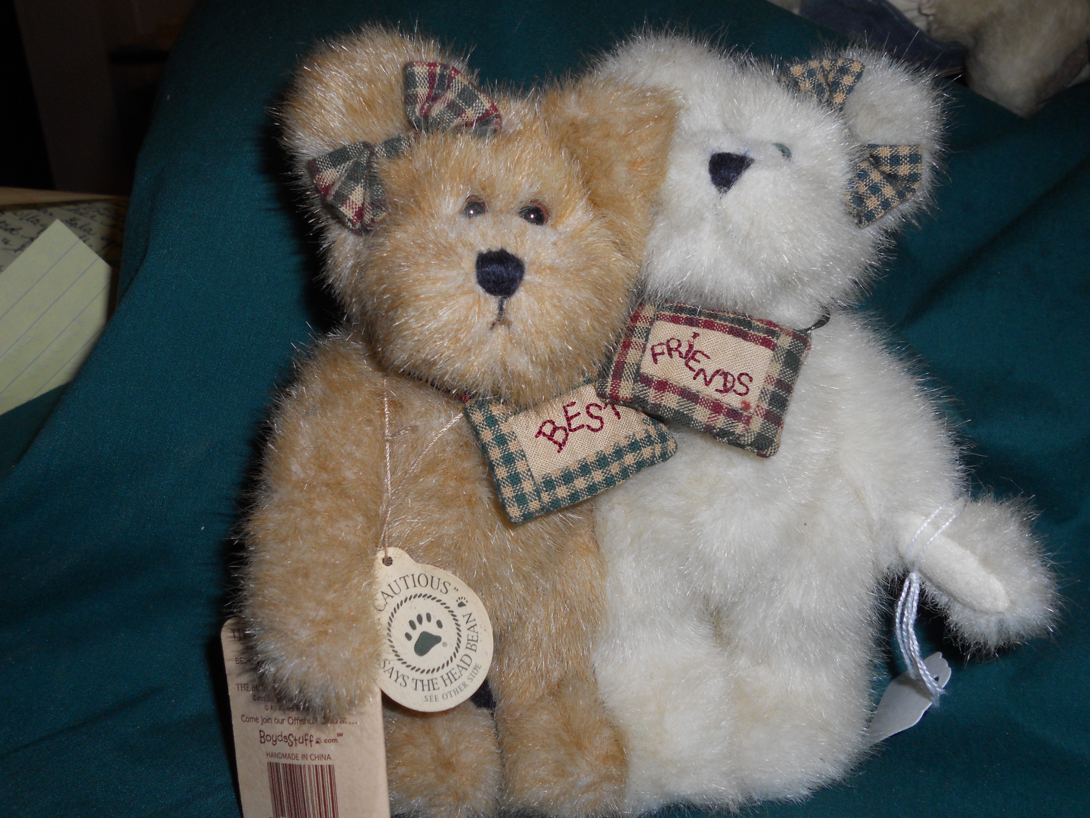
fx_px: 1008
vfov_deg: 44.2
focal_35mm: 32
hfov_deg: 56.8
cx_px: 545
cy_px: 409
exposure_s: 1/25
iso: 80
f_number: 8.8
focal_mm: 5.8
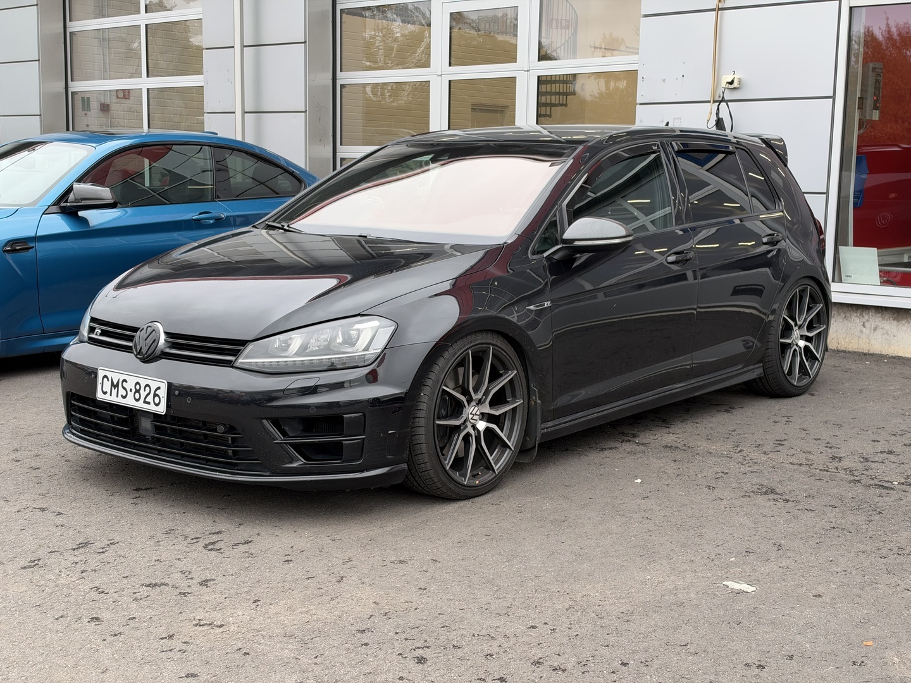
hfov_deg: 39.7
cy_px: 342
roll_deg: -0.5
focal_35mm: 48
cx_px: 456
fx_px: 1263
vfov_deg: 30.3
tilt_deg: -7.6
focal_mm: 6.93
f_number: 1.8
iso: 64
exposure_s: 1/176
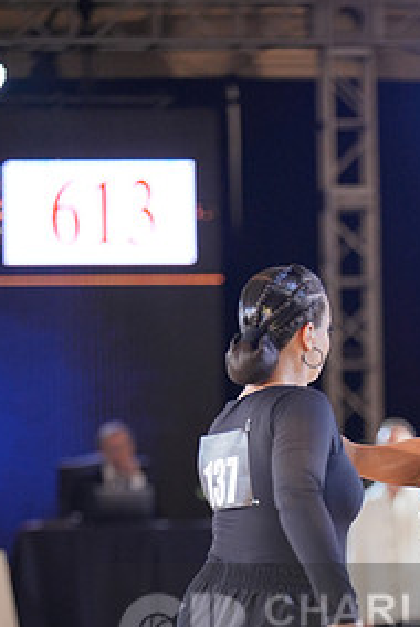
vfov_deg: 10.0
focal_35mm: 204
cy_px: 638
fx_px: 3561
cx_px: 401
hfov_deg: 6.7
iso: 1250
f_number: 2
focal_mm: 100
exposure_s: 1/500
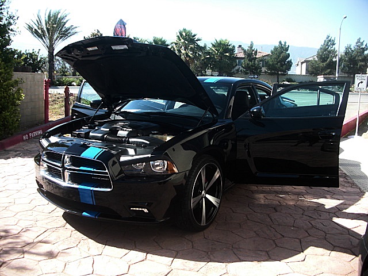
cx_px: 184
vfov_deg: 39.7
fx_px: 383
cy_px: 138
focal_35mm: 36
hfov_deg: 51.4
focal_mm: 6.3
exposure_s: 1/250
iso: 50
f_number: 2.8
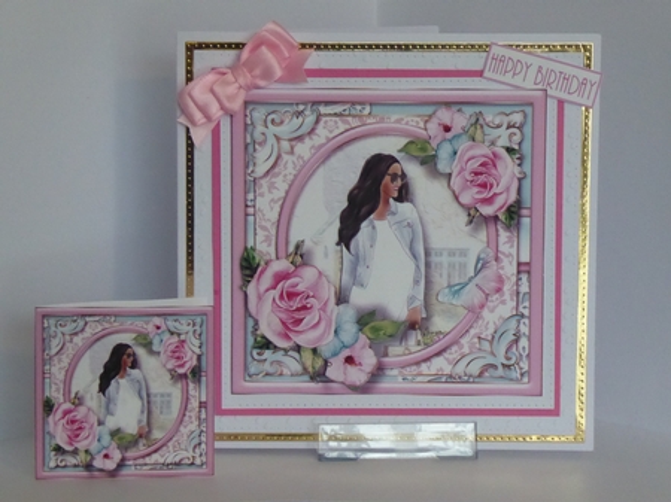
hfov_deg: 16.8
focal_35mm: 117
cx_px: 336
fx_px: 2267
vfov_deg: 12.7
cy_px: 251
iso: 1600
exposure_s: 1/160
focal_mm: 19
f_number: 5.1
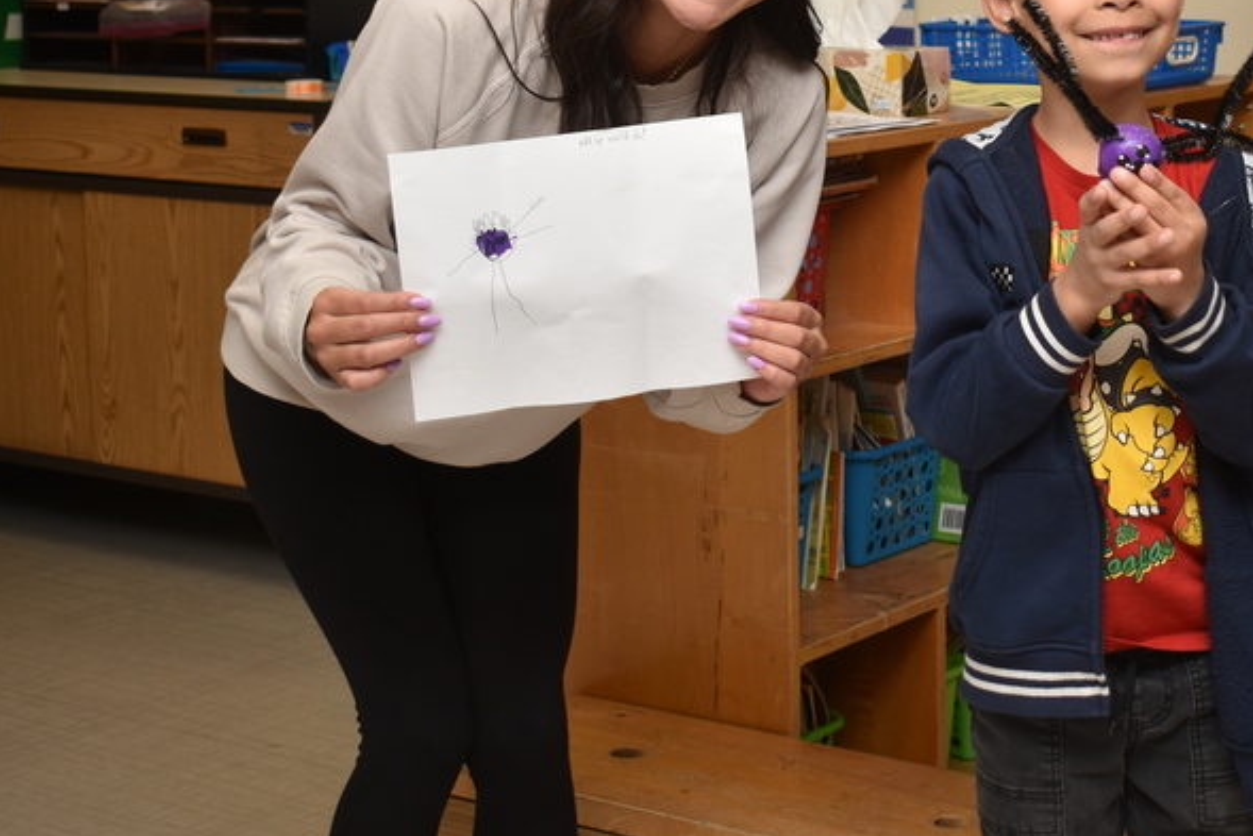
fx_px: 2815
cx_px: 915
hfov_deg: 24.9
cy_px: 186
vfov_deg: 16.8
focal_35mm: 81
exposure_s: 1/60
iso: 160
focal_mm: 31
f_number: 4.5
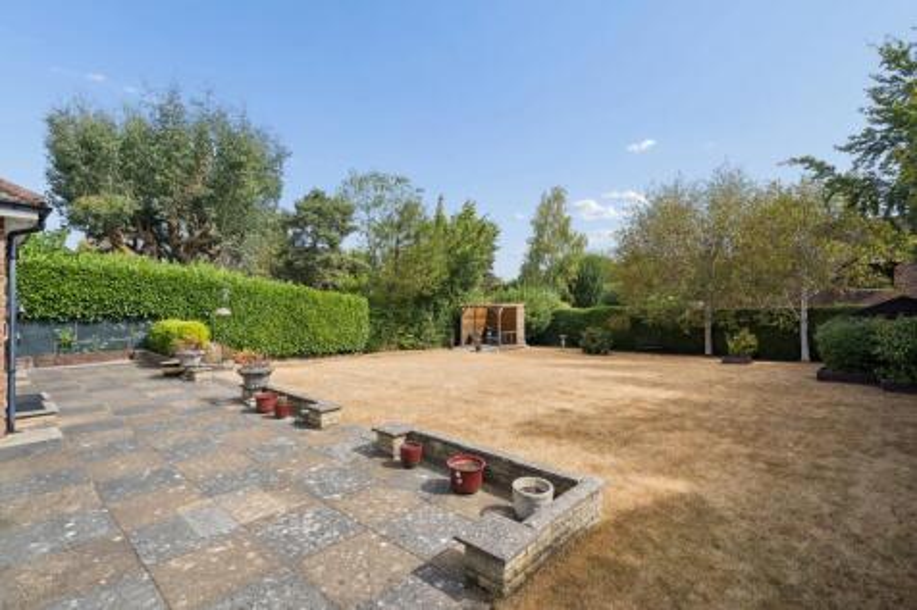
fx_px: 407
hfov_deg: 96.8
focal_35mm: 16
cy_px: 305
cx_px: 458
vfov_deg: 73.7
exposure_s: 1/320
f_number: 7.1
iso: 320
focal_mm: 16
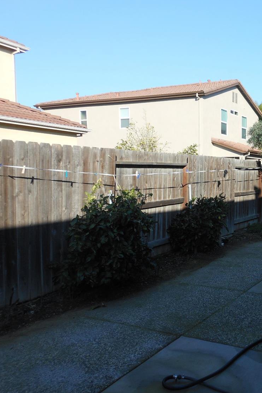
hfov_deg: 35.8
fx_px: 382
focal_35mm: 35
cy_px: 196
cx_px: 231
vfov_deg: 54.4
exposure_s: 1/500
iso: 80
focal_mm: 4.5
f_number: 3.2
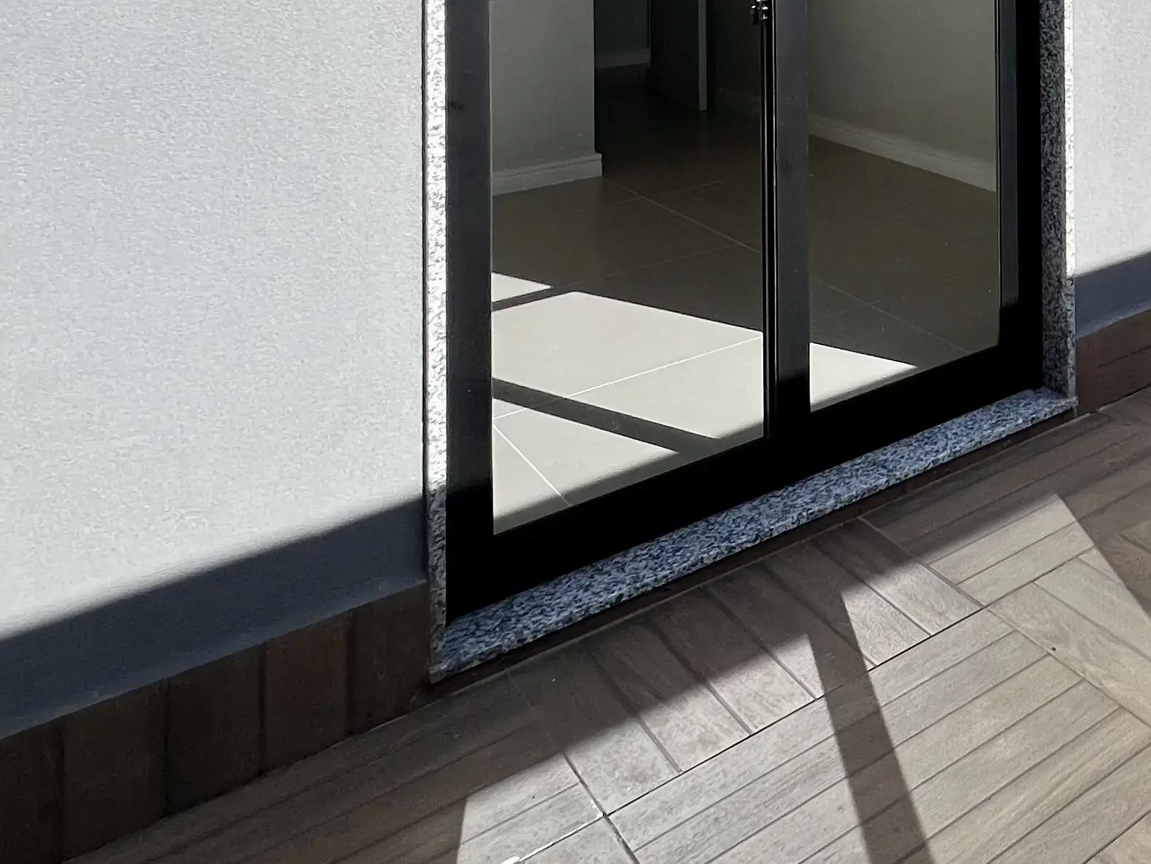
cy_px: -152
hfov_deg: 39.0
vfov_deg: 34.9
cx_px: 1405
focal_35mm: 33
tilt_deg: +0.6
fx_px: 1097
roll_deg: +0.5
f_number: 1.8
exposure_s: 1/1074
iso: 32
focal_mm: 1.57
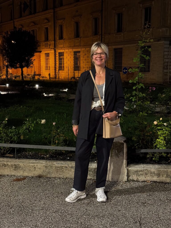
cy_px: 114
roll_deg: -0.2
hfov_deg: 30.3
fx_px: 316
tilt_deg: -8.2
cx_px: 86
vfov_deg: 39.7
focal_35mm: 48
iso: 640
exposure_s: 1/25
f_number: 1.78
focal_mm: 6.76
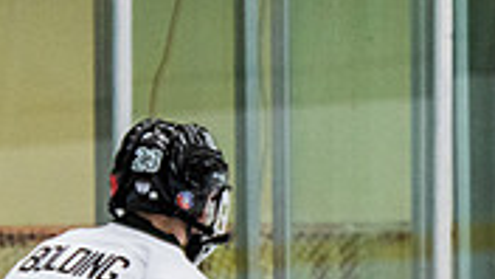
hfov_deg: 2.5
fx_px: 11143
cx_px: 905
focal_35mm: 849
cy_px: 378
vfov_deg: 1.4
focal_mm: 125
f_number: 2.8
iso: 1600
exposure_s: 1/640
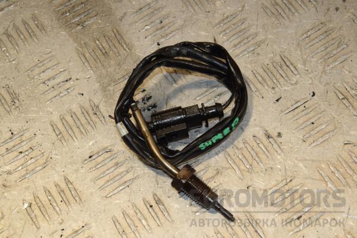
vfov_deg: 14.7
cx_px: 178
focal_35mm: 93
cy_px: 119
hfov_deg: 21.9
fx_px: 922
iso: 800
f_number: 9
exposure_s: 1/200
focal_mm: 62
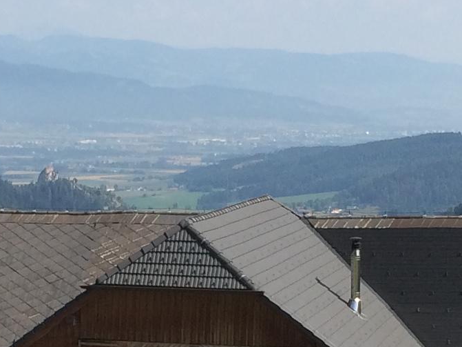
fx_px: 1882
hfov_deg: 14.0
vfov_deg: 10.4
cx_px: 211
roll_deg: -2.9
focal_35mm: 141
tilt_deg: -11.9
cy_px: 346
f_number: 2.2
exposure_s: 1/1866
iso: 32
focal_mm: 4.15
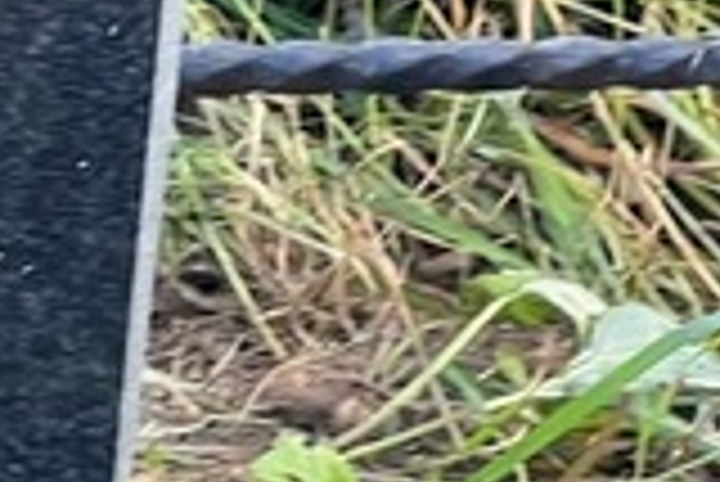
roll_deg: -3.0
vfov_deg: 3.4
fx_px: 8027
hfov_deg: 5.0
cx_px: -760
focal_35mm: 401
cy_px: 131
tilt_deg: -19.2
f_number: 2.8
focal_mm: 9
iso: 64
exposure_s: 1/99
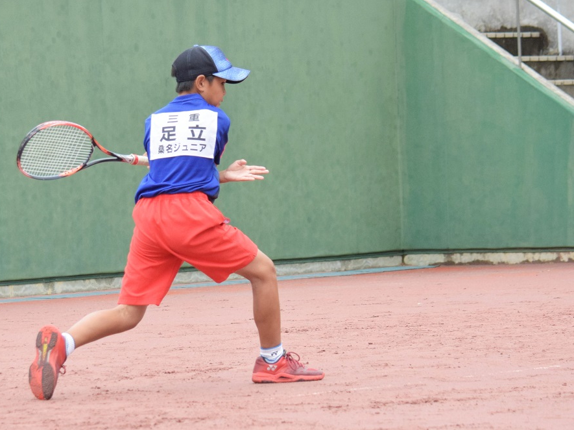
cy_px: 215
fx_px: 2296
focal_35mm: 139
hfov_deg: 14.2
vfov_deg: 10.7
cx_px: 276
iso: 1250
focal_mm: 85
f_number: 4.5
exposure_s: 1/1250
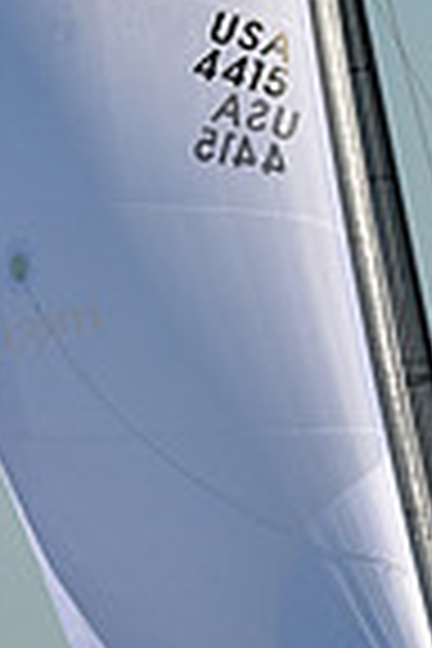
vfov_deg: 2.6
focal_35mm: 807
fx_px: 14525
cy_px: 86
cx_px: 335
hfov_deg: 1.7
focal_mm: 200
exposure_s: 1/1600
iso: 250
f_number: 7.1
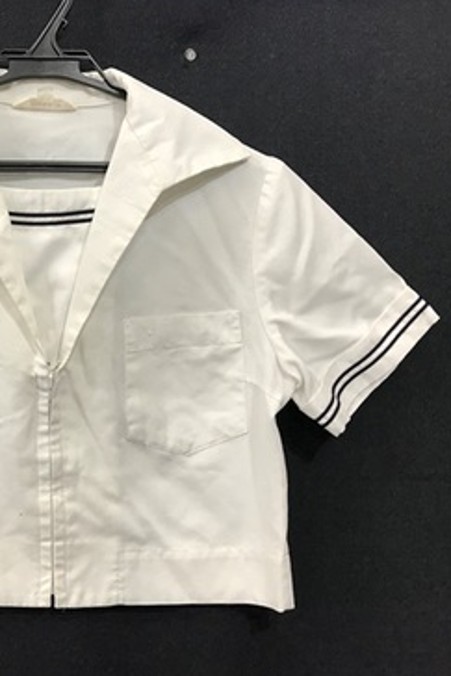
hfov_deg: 32.1
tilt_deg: -2.3
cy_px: 332
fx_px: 751
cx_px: 63
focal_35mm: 40
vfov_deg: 48.4
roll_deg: -1.5
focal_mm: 3.99
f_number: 1.8
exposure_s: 1/33
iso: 20
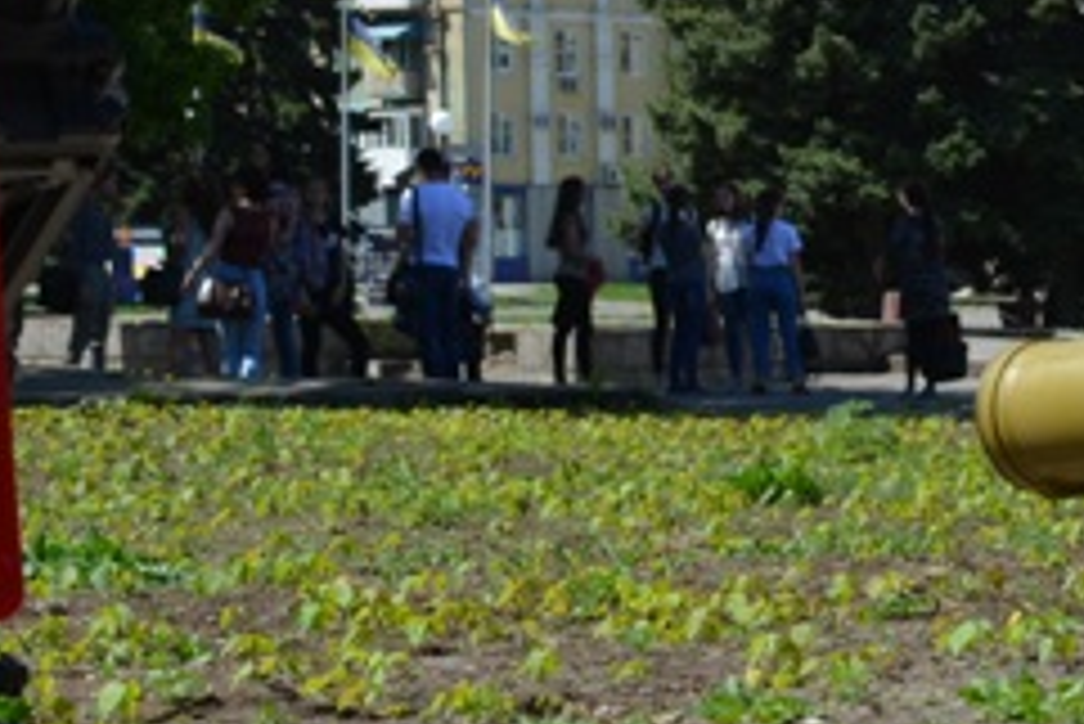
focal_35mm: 140
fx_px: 4218
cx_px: 1678
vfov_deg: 9.8
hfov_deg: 13.7
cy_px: 641
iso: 100
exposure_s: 1/250
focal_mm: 22
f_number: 8
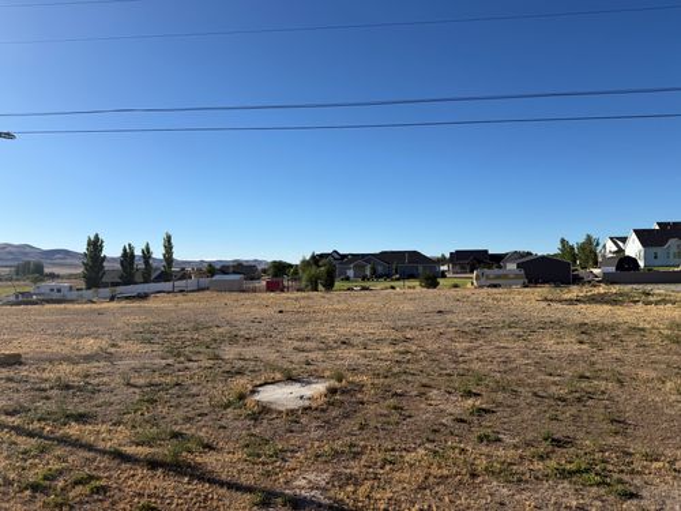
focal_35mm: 24
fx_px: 472
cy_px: 256
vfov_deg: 56.8
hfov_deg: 71.6
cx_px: 340
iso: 80
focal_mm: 6.76
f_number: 1.78
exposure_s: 1/5319
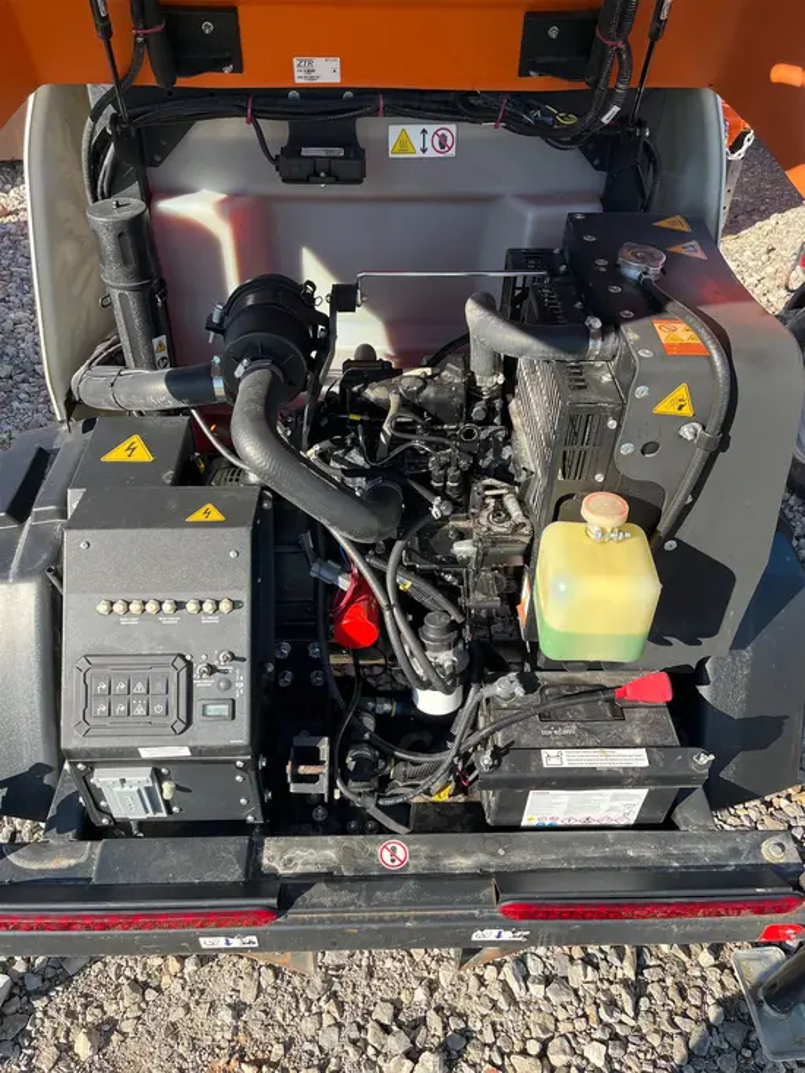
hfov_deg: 53.1
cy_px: 536
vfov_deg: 67.3
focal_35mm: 26
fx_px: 806
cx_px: 402
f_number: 1.6
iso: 50
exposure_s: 1/913
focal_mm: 5.1
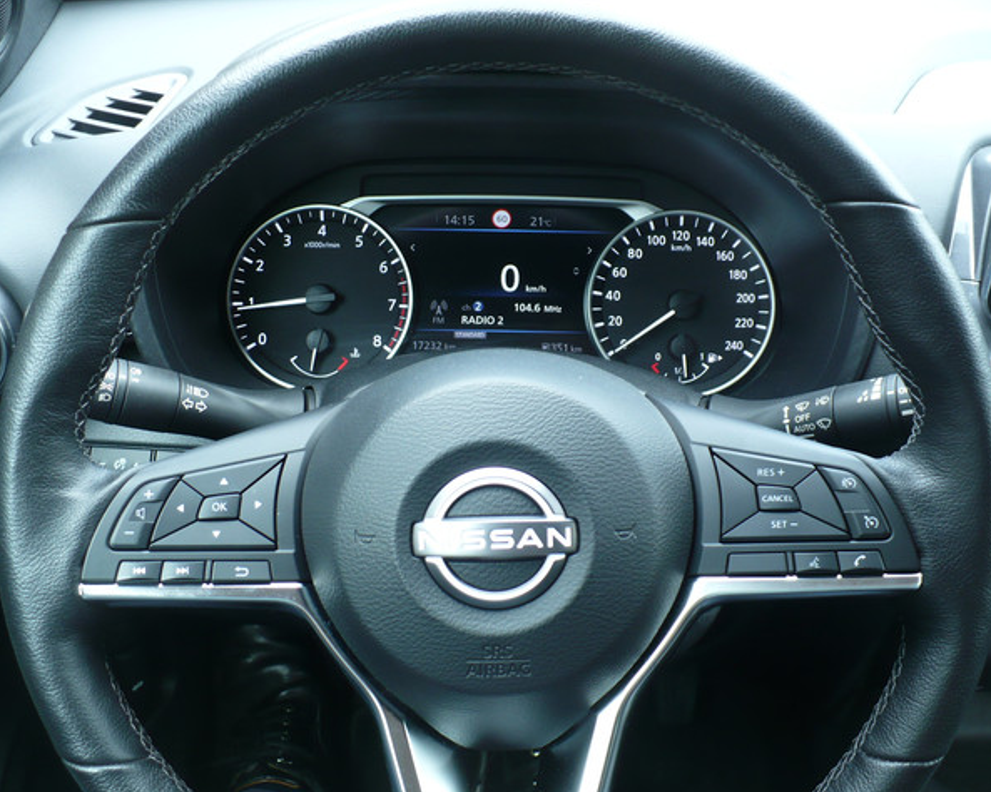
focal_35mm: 39
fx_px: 1143
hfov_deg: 46.9
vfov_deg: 38.2
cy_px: 396
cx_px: 506
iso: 100
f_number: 2.8
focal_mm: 6.1
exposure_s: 1/30
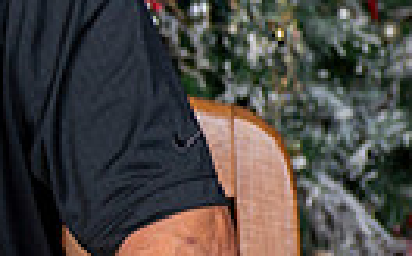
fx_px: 3452
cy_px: 81
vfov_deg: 4.2
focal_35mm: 308
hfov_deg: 6.5
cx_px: -535
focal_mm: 62
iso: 160
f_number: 8
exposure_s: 1/125
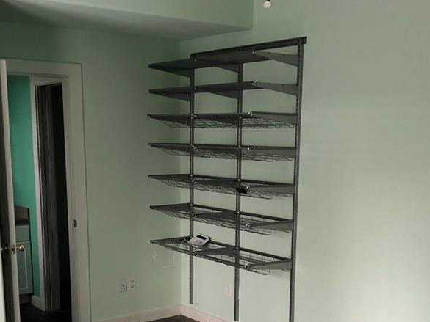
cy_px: 256
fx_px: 609
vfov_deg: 29.1
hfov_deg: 38.9
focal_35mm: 49
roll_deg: +0.5
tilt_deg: -12.6
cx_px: 198
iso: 40
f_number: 1.8
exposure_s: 1/15
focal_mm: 3.99
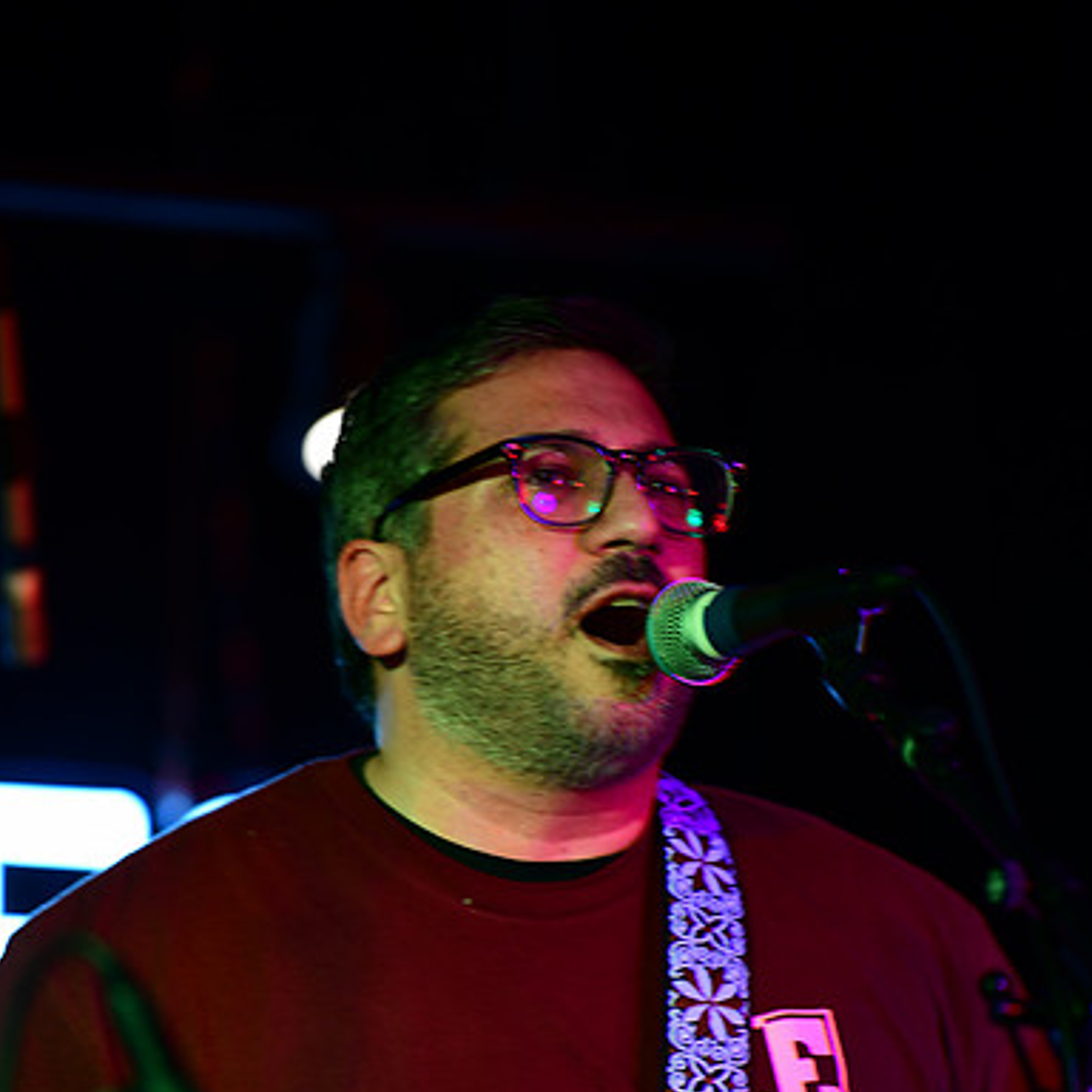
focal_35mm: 257
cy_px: 745
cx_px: 547
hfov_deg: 6.8
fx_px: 9172
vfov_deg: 6.8
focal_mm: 200
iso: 360
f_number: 2.8
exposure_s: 1/100
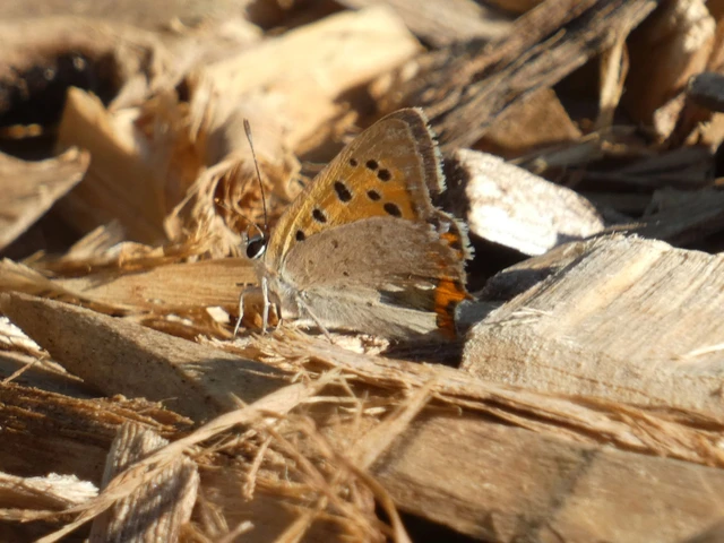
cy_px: 272
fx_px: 11106
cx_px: 362
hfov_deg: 3.7
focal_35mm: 531
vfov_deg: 2.8
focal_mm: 95.2
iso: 100
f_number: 5.6
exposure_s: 1/100
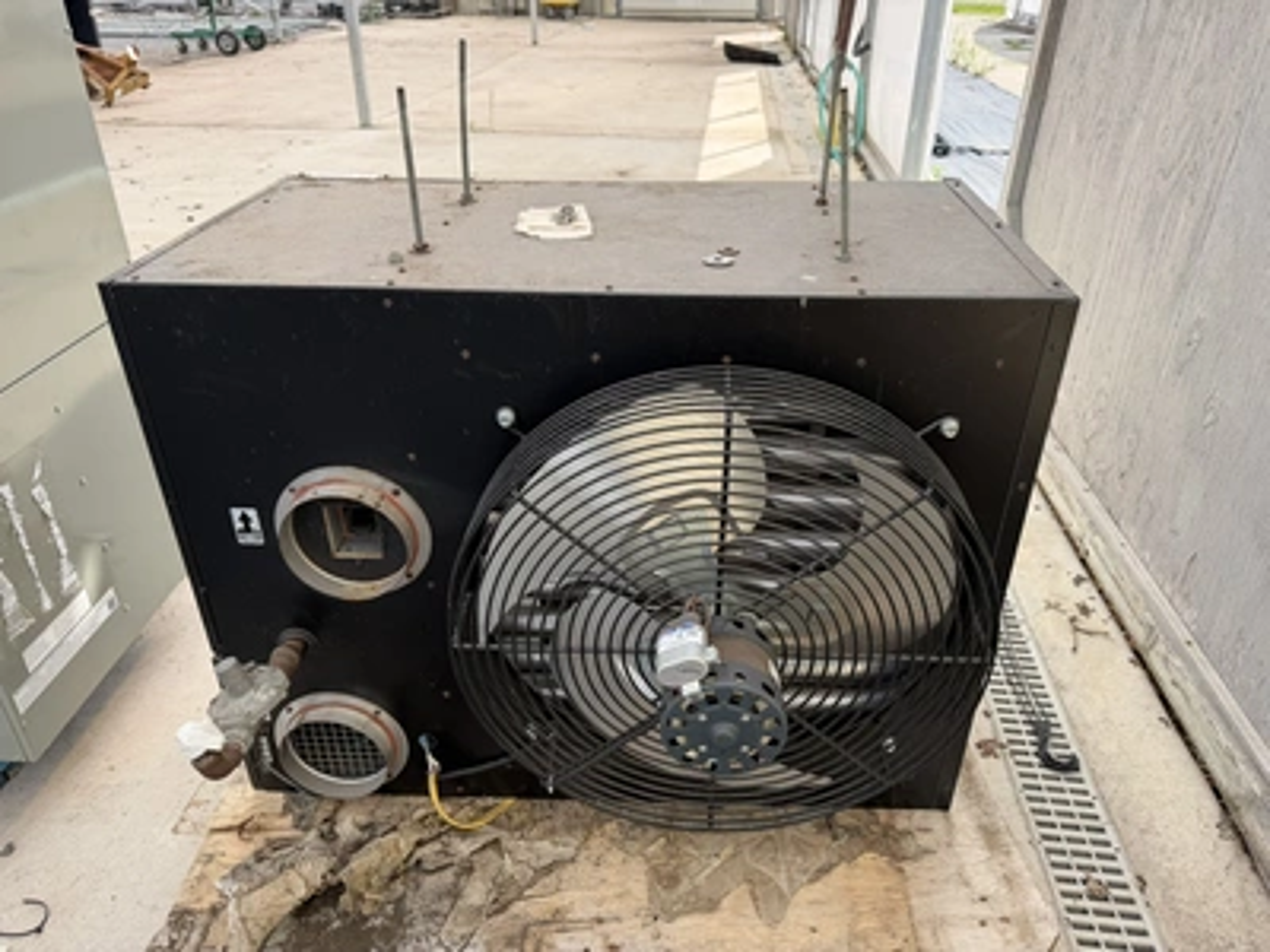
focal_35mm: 24
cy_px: 476
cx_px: 635
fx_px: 881
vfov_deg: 56.8
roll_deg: +0.8
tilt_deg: -23.1
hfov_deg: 71.6
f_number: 1.78
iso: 80
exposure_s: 1/1230
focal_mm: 6.76
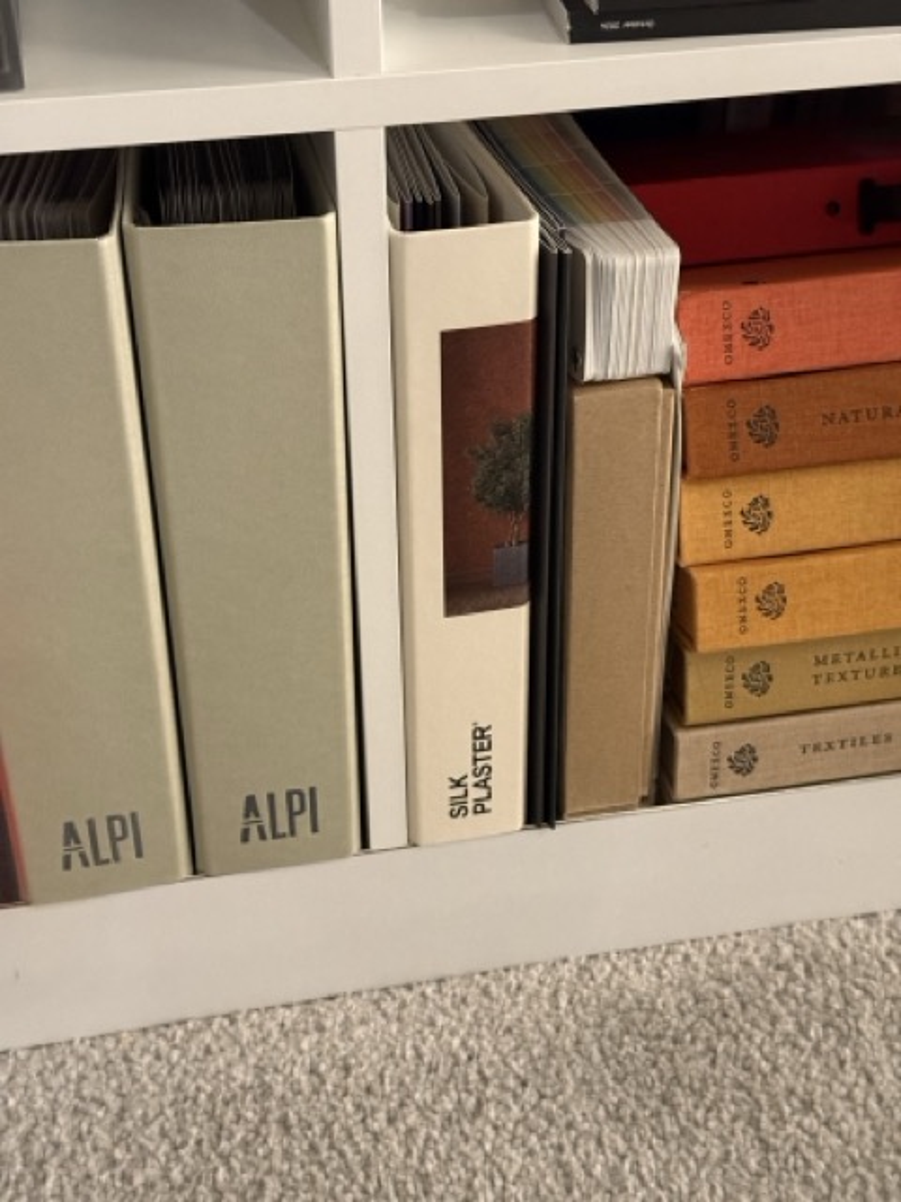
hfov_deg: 30.3
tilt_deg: -35.9
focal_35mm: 48
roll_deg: +0.5
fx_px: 1666
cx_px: 450
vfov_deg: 39.7
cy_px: 601
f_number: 1.78
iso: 400
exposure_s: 1/40
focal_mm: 6.76
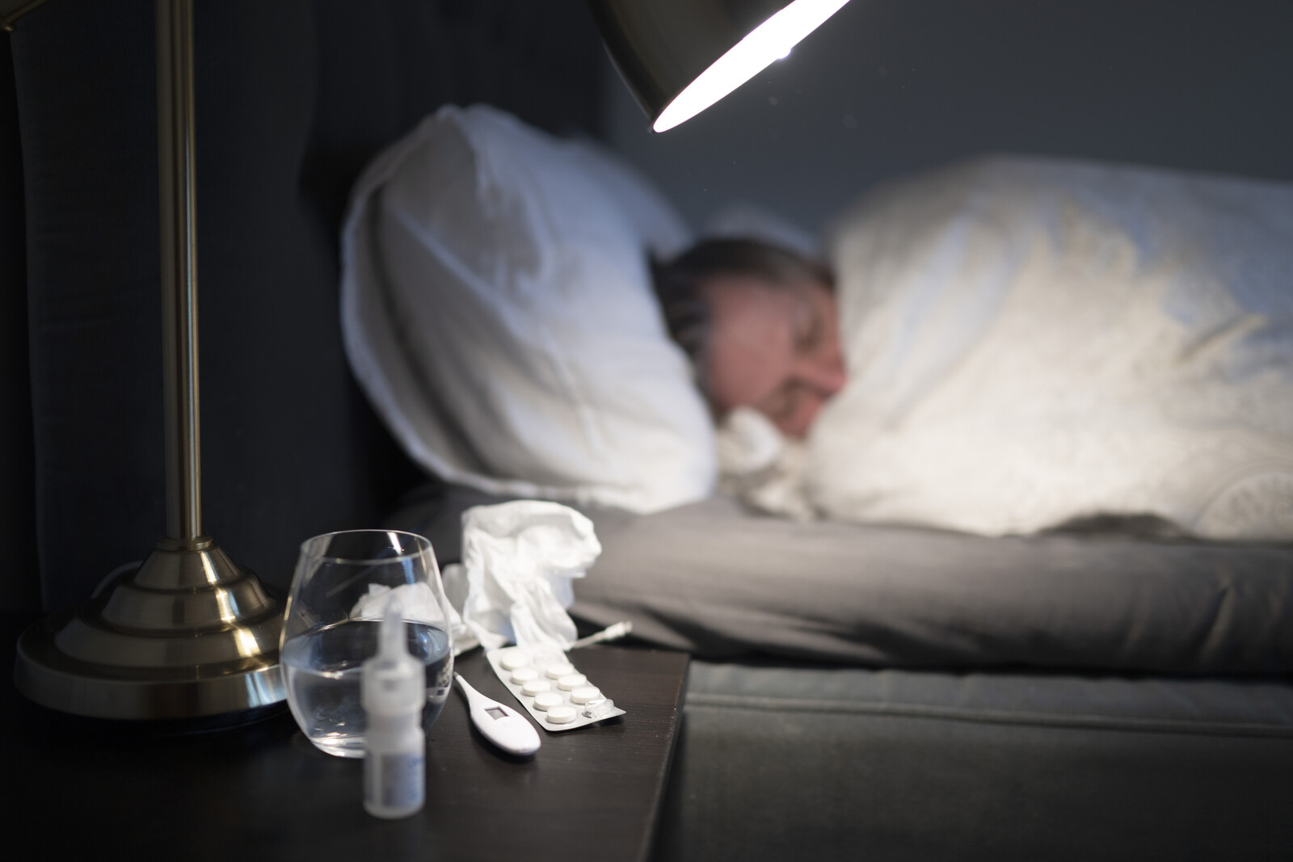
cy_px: 431
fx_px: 1257
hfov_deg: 54.4
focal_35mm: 35
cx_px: 646
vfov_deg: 37.9
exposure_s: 1/125
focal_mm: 35
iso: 400
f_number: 1.4
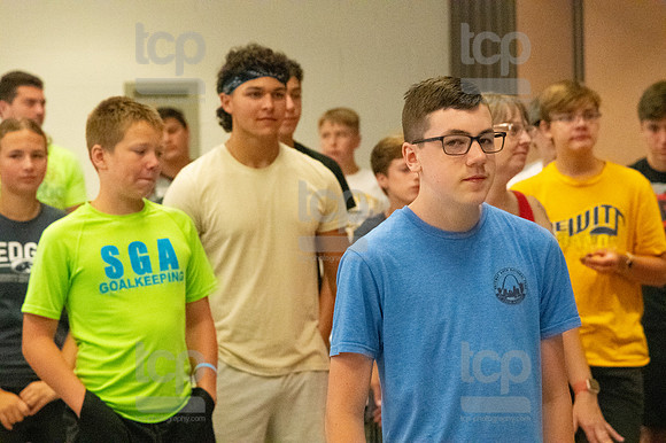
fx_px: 3051
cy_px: 222
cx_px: 333
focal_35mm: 165
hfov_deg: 12.5
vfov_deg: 8.3
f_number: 5.6
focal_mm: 110
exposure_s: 1/400
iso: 10000
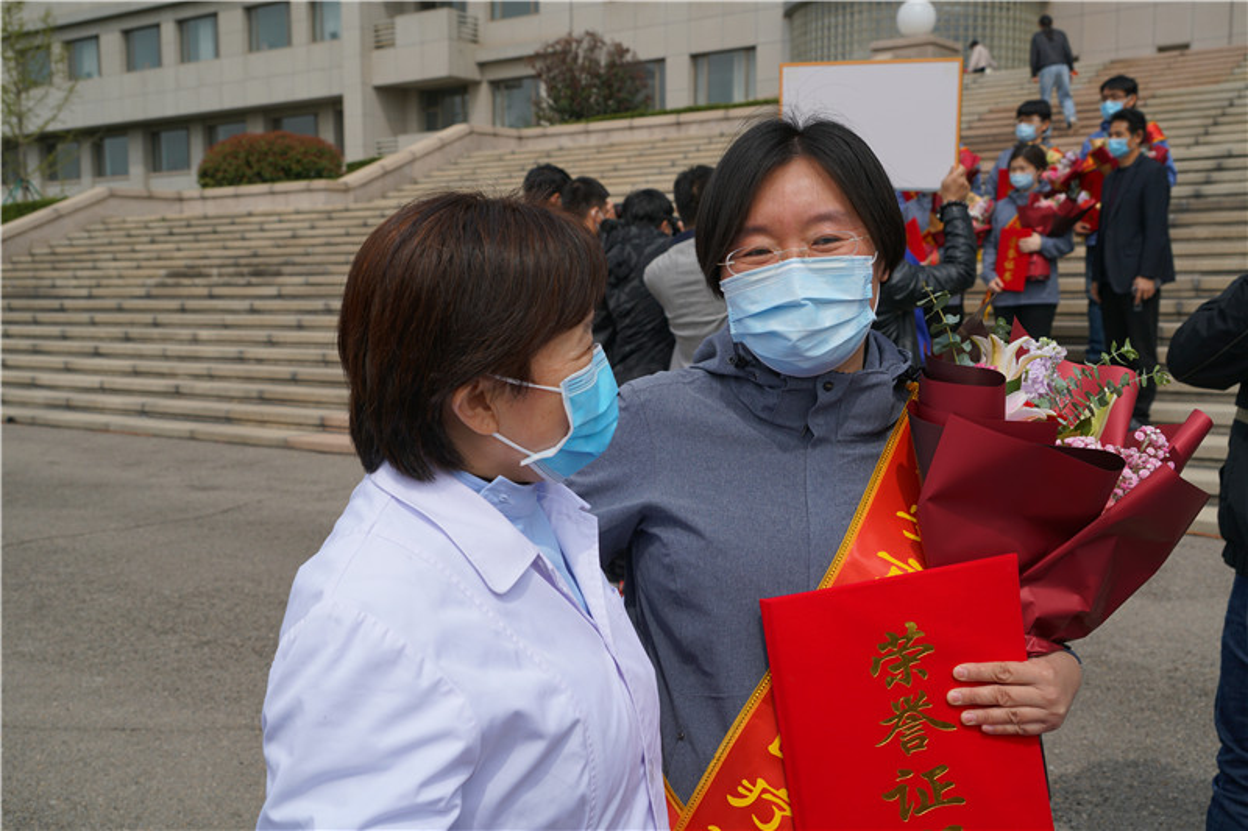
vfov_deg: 35.0
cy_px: 416
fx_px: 1317
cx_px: 624
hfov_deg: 50.7
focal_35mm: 38
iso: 200
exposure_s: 1/500
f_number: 8
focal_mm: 38
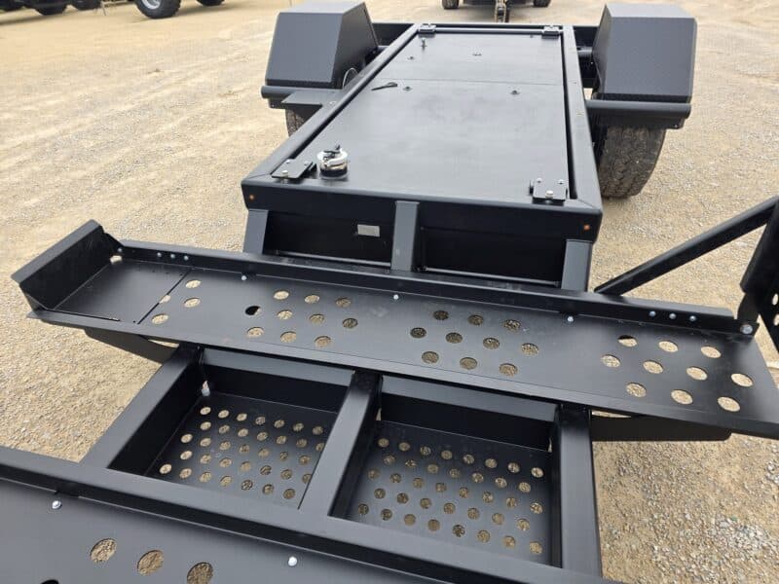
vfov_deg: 58.9
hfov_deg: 73.9
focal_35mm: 23
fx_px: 518
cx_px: 390
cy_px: 292
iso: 80
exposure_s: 1/180
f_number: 1.7
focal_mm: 6.3
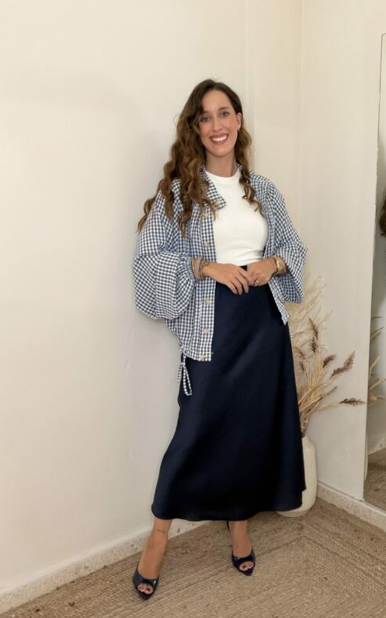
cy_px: 309
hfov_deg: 39.3
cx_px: 223
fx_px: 539
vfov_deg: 59.7
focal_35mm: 32
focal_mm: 2.71
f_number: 1.9
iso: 125
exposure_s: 1/60
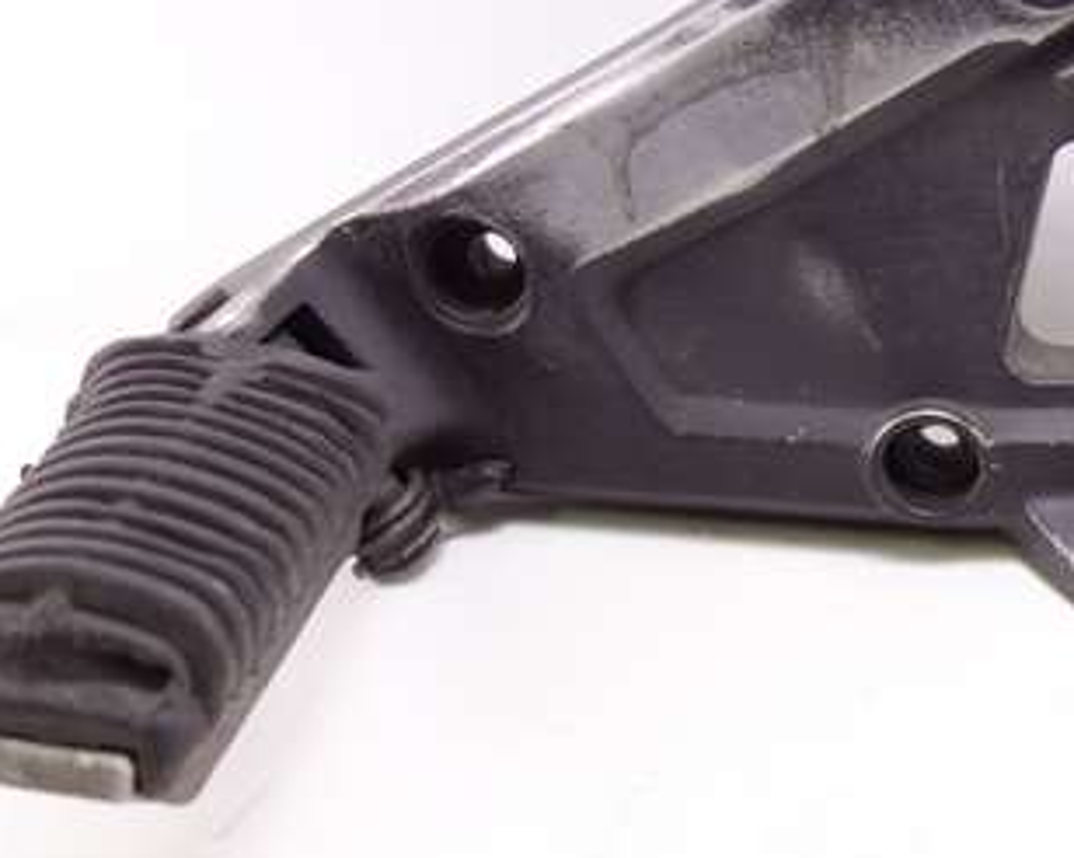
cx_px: 1252
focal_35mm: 70
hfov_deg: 24.8
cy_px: 441
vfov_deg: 21.8
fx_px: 2224
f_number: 1.8
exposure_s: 1/60
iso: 125
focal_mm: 10.4
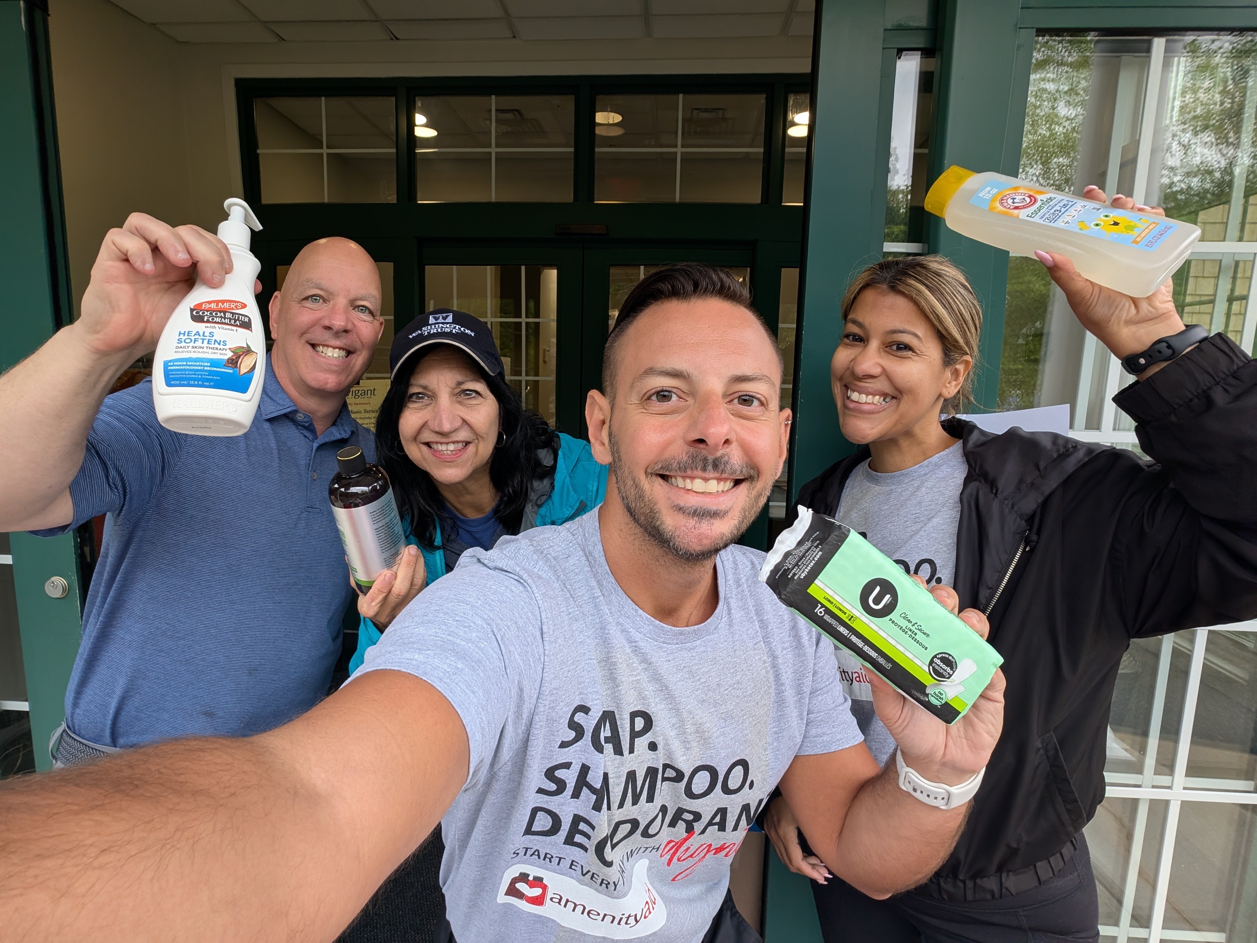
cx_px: 628
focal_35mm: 18
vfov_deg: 71.6
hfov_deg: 87.8
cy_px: 472
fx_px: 654
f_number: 2.2
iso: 51
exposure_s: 1/190
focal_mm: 2.71
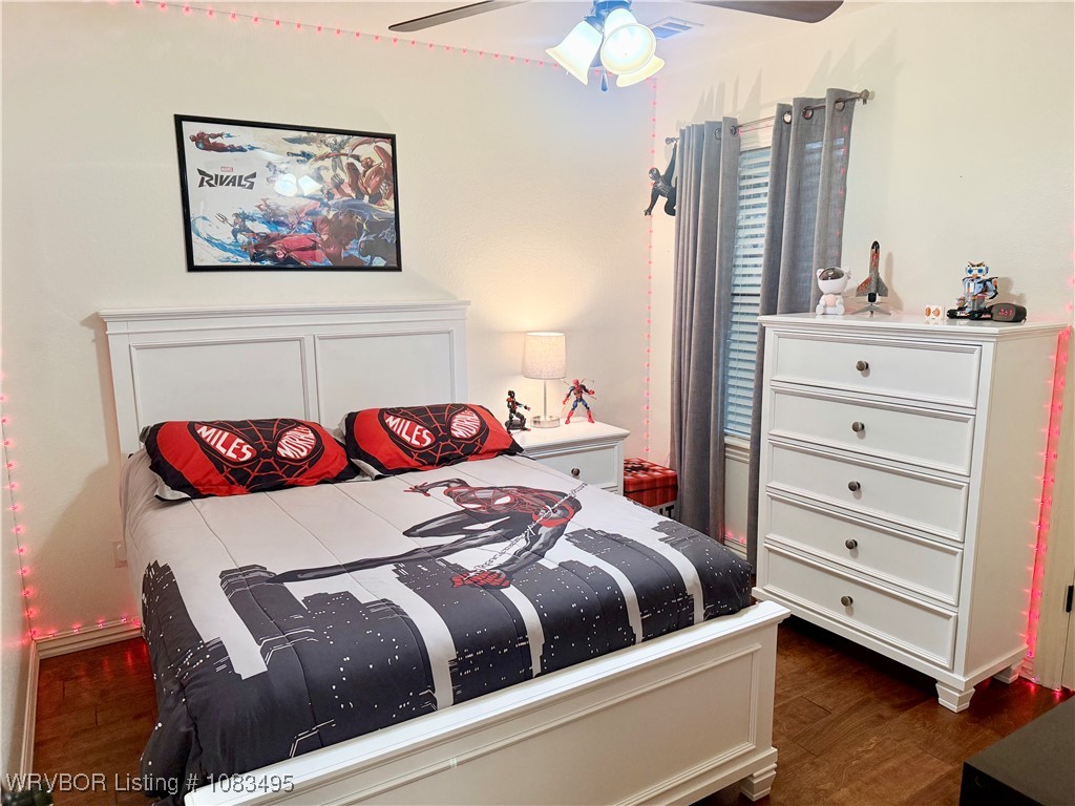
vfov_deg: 56.8
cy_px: 403
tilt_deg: -9.0
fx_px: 745
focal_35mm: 24
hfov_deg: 71.6
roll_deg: +0.4
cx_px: 538
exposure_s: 1/60
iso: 200
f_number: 1.78
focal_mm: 6.76
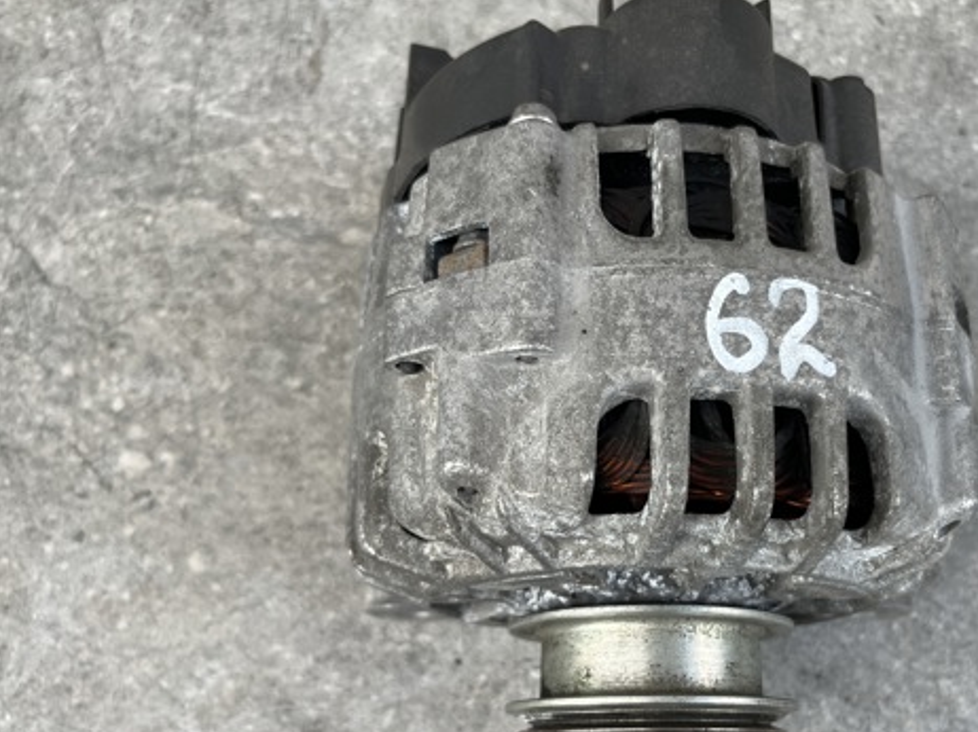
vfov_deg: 39.5
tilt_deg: -72.3
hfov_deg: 50.6
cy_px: 422
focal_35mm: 36
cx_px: 641
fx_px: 1017
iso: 40
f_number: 1.6
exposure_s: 1/178
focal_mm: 5.1
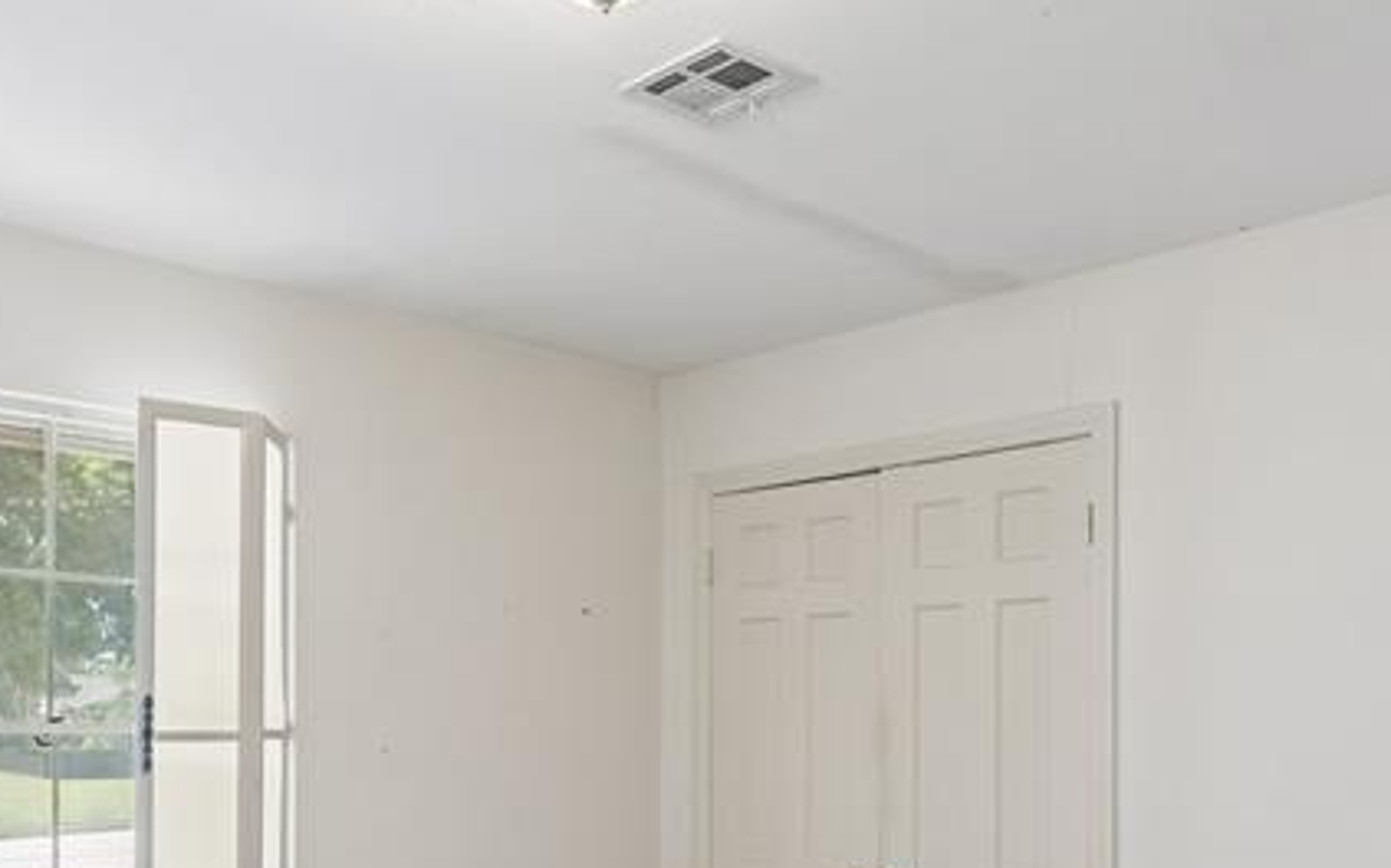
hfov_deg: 52.1
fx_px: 1402
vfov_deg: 33.2
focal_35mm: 37
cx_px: 501
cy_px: 717
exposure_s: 1/30
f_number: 7.1
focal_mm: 10
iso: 200
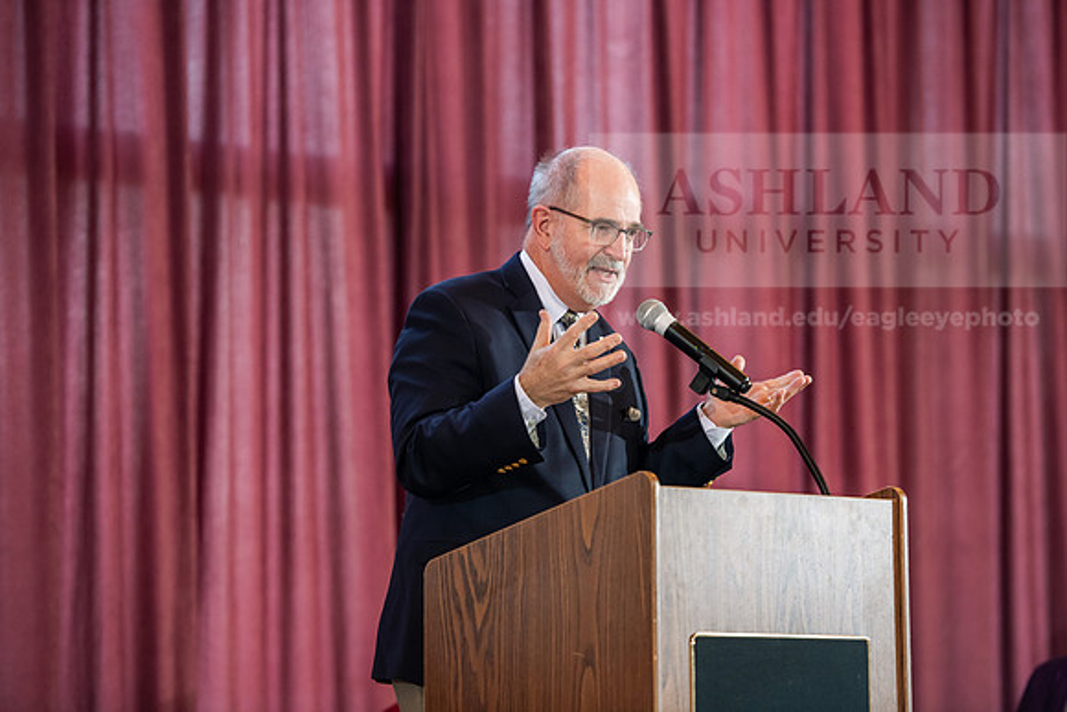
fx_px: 4002
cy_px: 356
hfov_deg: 15.2
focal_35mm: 135
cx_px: 534
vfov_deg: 10.2
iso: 1250
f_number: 3.2
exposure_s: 1/200
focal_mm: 135
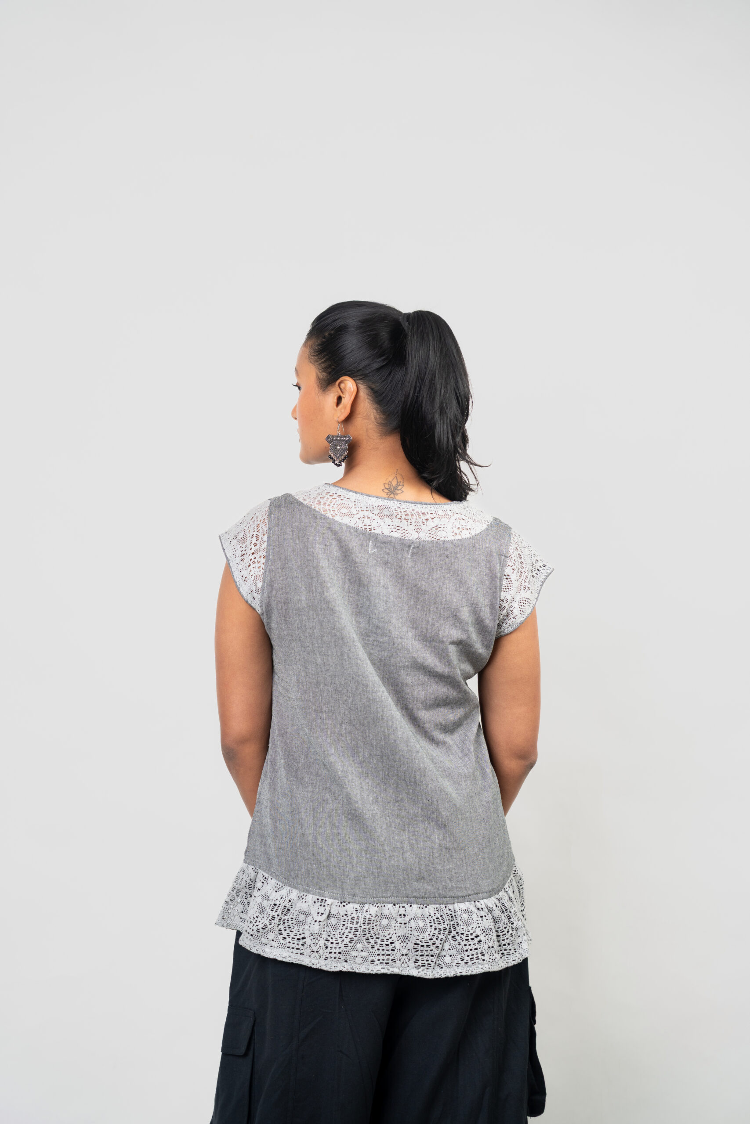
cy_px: 562
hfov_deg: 16.7
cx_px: 375
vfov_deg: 24.8
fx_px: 2562
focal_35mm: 82
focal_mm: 82
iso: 200
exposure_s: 1/200
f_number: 4
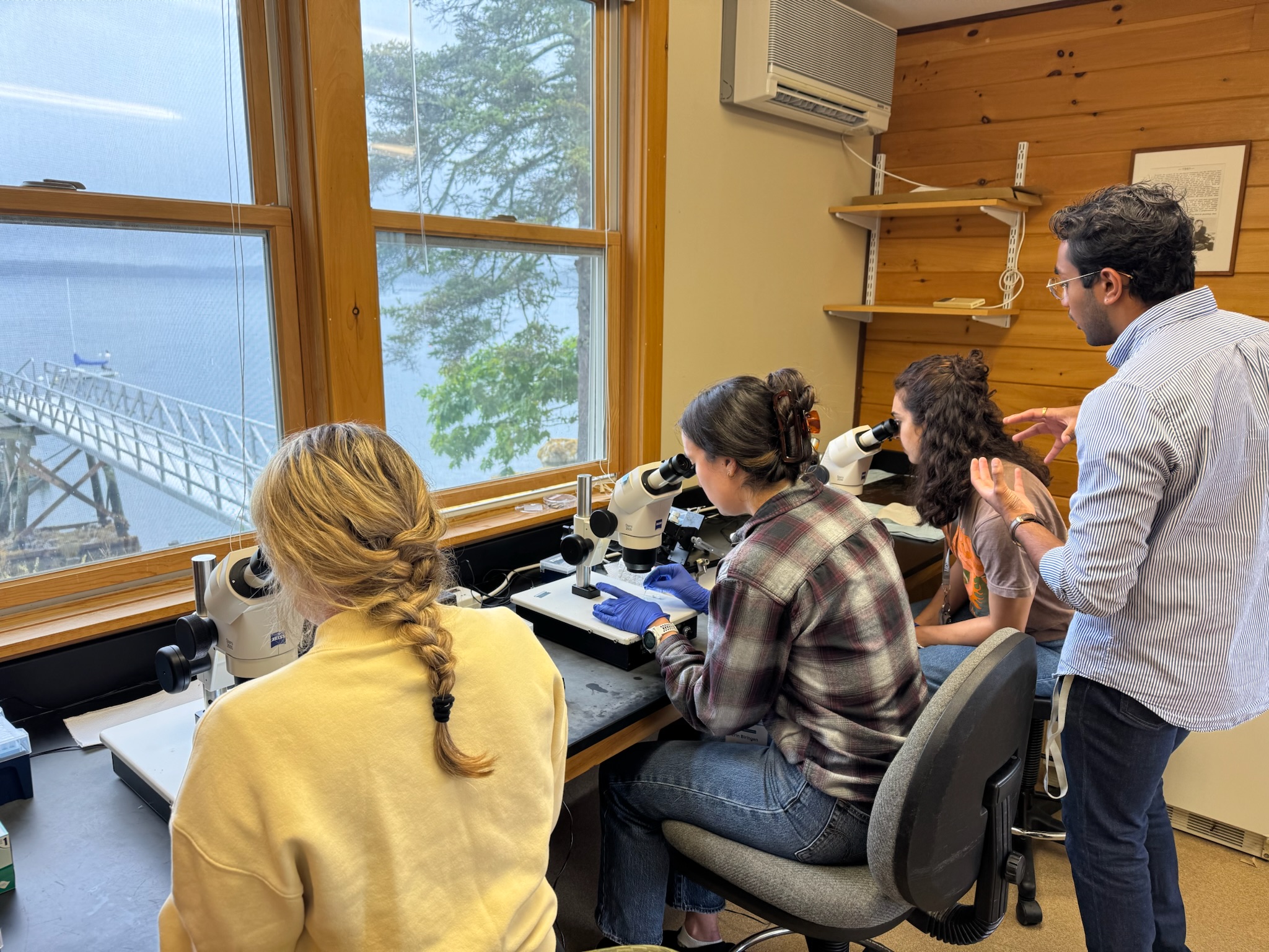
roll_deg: -0.8
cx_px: 634
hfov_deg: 71.6
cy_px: 476
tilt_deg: -12.9
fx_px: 880
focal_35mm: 24
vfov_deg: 56.8
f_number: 1.78
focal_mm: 6.76
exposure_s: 1/120
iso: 80
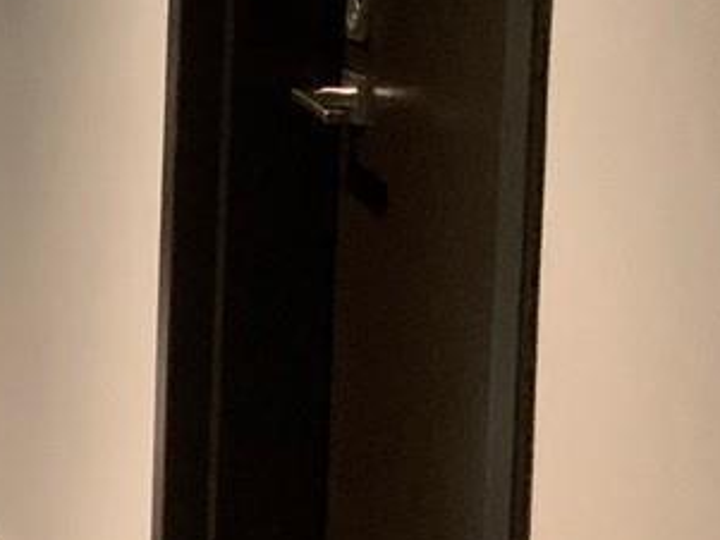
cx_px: -569
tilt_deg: -5.9
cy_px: -96
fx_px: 2871
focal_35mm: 138
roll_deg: -0.4
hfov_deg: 13.0
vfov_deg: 10.6
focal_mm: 4.25
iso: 800
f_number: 1.8
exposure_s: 1/30
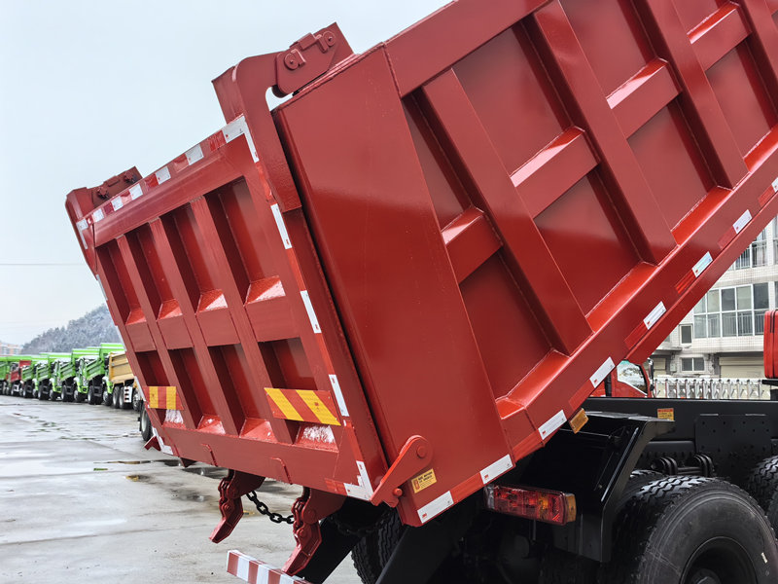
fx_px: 832
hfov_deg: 50.1
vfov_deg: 38.7
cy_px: 292
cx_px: 389
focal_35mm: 37
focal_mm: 5.75
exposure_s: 1/845
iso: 160
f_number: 2
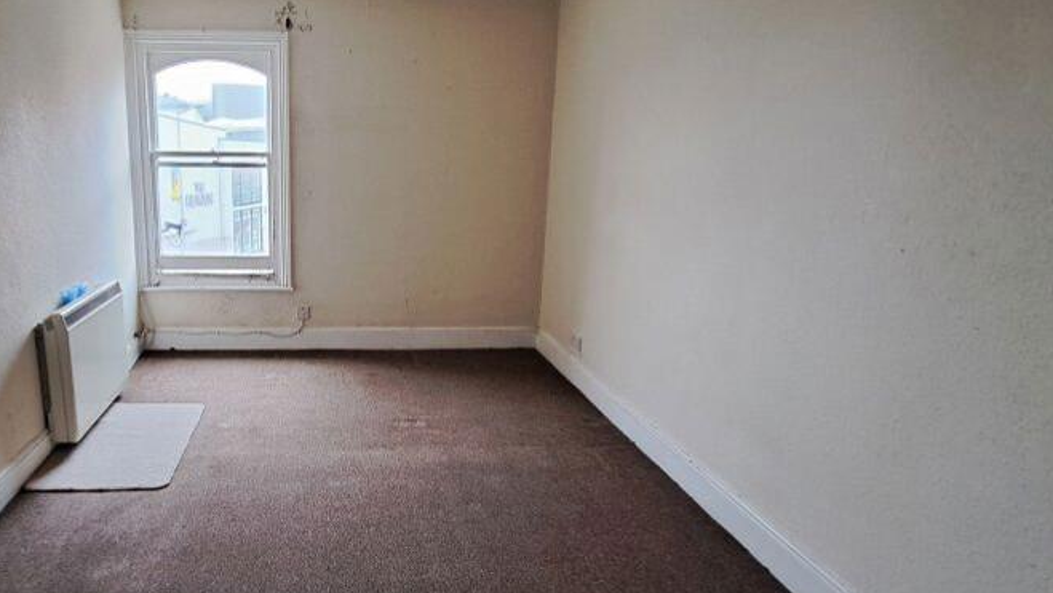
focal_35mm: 22
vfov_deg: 51.5
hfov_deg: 78.6
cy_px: 275
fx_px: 614
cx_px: 353
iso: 200
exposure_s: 1/33
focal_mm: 1.74
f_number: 2.2
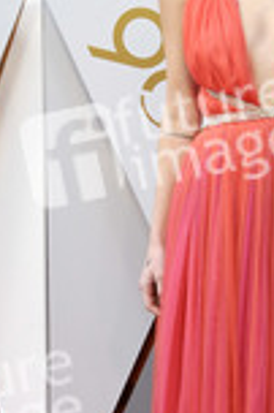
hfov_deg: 8.9
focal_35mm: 153
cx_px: 240
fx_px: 1751
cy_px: 280
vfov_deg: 13.4
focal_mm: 58
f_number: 8
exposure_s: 1/250
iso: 1000
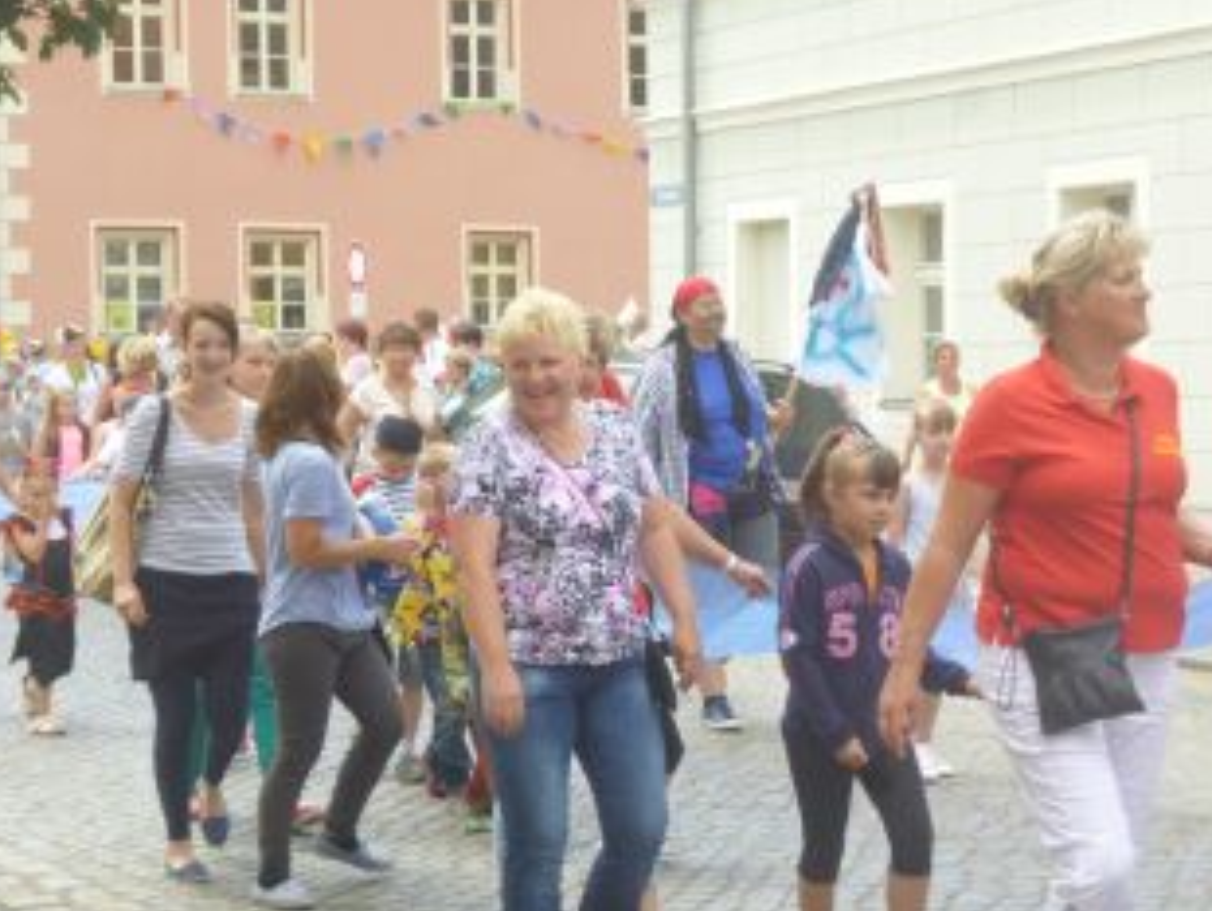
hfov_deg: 22.0
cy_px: 418
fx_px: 3119
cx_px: 696
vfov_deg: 16.6
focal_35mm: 89
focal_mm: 12.3
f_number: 4.5
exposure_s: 1/160
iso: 100
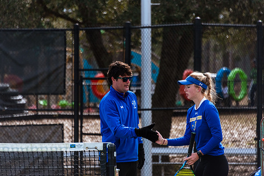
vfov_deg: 4.6
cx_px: 132
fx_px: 2200
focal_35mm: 300
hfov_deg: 6.9
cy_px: 88
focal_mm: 300
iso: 640
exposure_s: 1/2500
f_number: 5.6
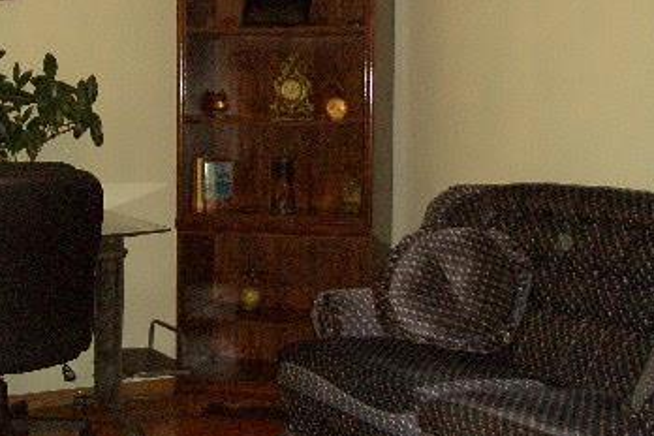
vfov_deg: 20.3
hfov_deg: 29.9
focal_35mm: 67
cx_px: 239
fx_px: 1217
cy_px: 164
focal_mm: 5.8
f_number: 2.6
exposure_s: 1/60
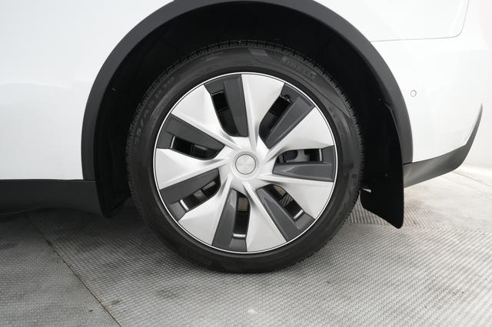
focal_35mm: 26
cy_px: 164
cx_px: 246
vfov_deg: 49.5
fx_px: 355
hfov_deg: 69.4
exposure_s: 1/160
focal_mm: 26
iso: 4000
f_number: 2.8
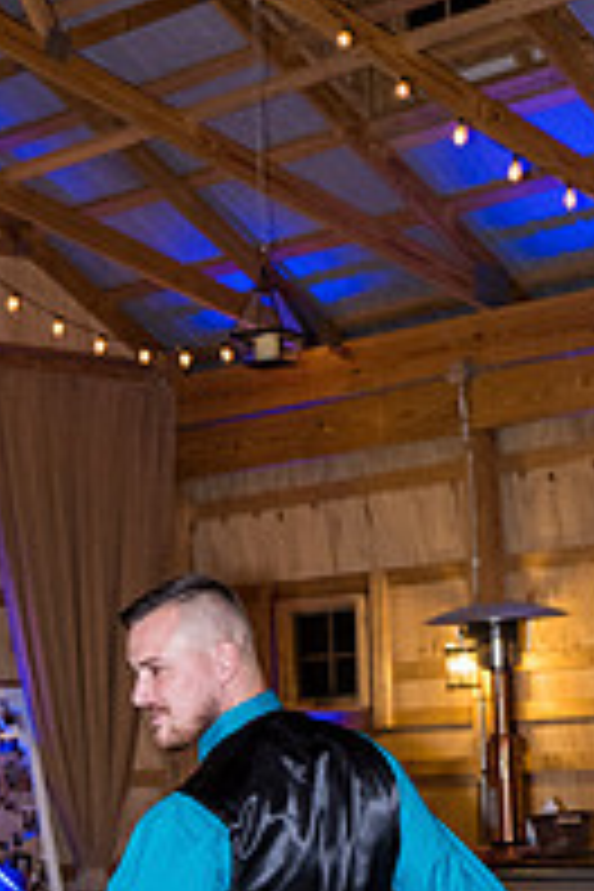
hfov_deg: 15.0
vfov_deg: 22.2
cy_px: 657
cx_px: 135
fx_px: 2252
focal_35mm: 91
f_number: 3.2
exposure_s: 1/200
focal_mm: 26.5
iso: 1600
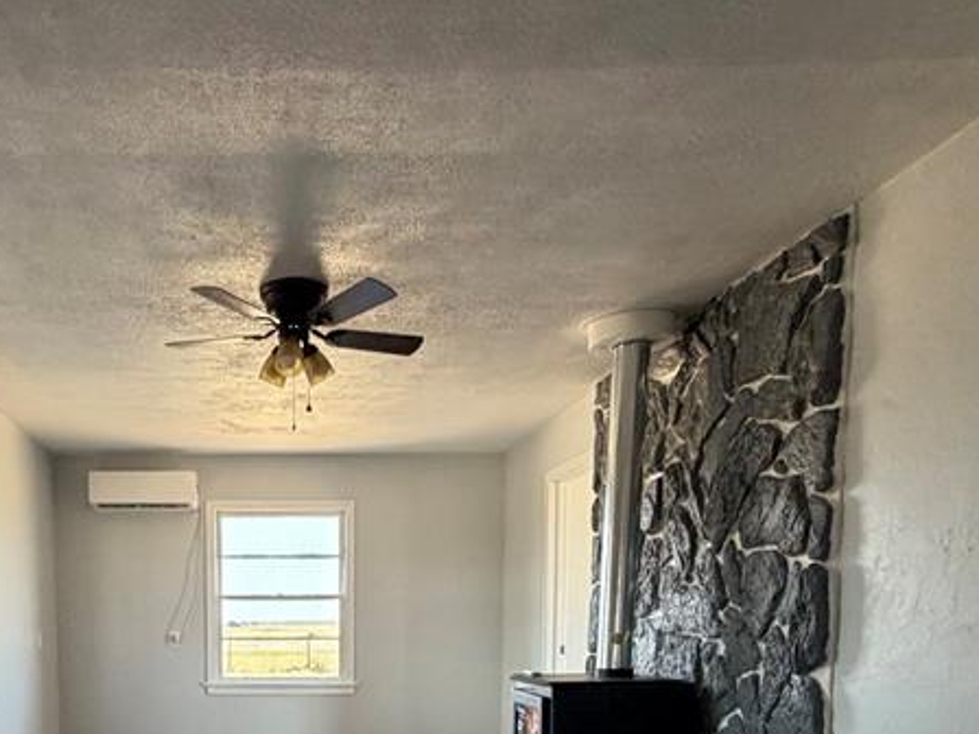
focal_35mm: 32
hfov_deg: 55.0
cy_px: 697
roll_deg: +1.0
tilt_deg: -5.1
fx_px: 905
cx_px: 286
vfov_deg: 40.0
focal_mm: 2.22
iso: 320
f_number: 2.2
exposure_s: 1/89
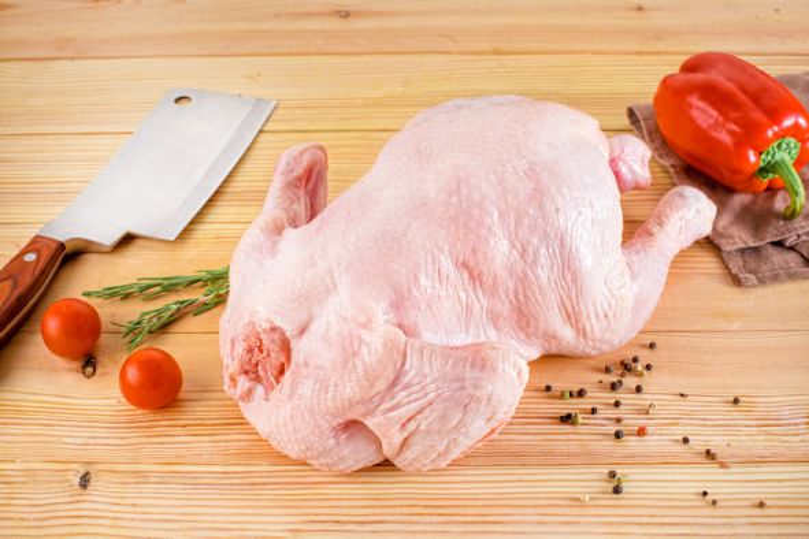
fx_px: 1124
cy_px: 270
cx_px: 404
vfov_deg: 27.0
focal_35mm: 50
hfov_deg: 39.6
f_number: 13
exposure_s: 1/125
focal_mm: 50
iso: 100
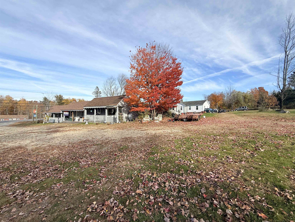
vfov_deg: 85.7
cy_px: 111
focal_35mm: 14
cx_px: 148
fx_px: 119
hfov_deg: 102.1
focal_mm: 2.22
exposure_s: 1/1189
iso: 50
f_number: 2.2
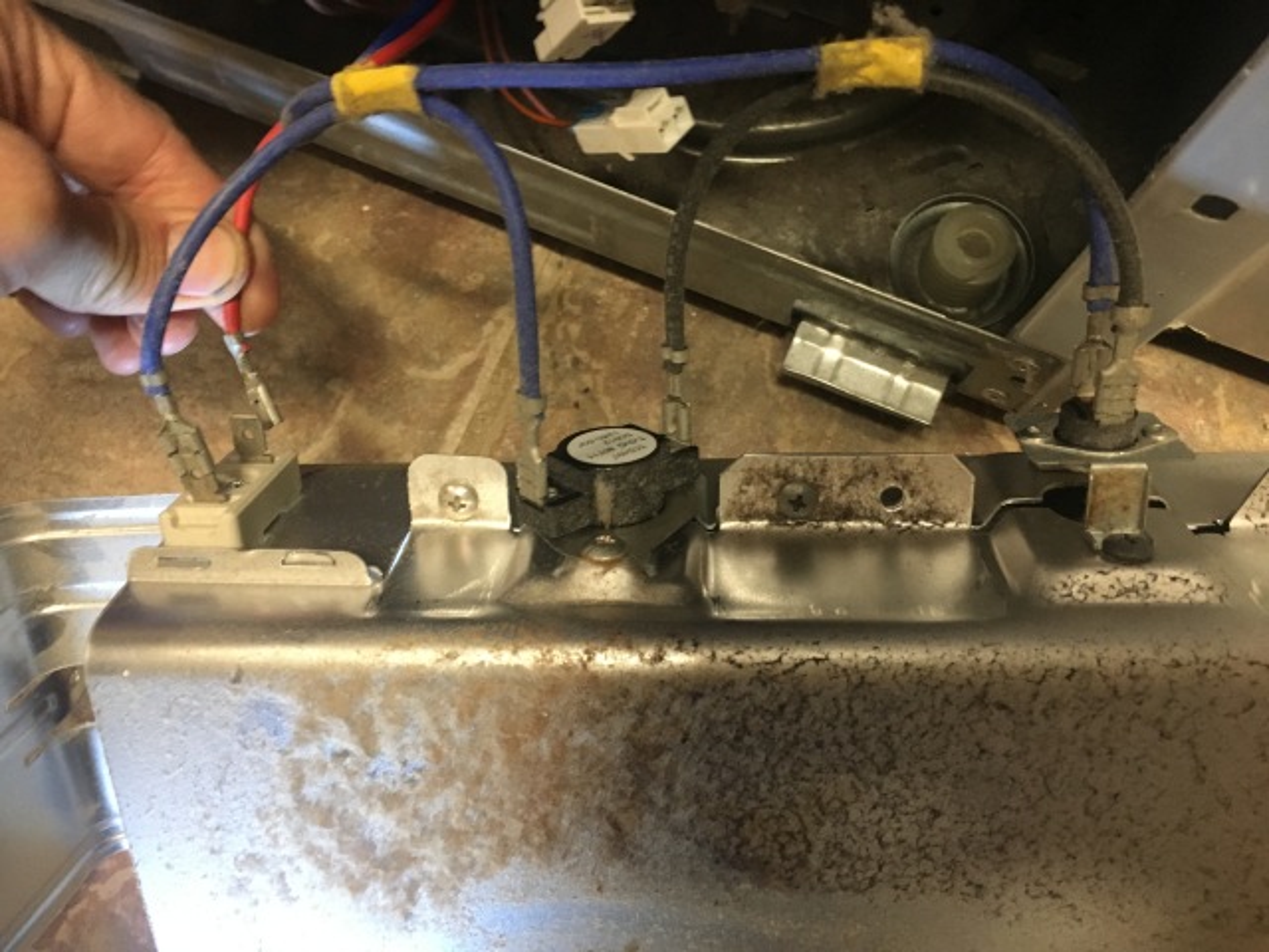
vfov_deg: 48.2
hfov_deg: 61.7
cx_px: 634
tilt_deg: -78.9
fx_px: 1063
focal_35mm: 29
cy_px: 476
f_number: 2.2
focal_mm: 4.15
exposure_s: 1/17
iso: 200
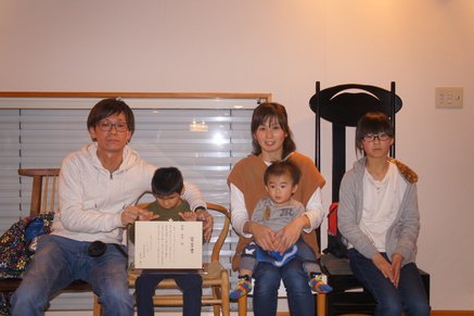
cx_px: 236
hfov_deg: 53.8
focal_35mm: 36
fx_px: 467
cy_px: 155
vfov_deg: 37.3
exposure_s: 1/80
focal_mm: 23
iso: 800
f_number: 4
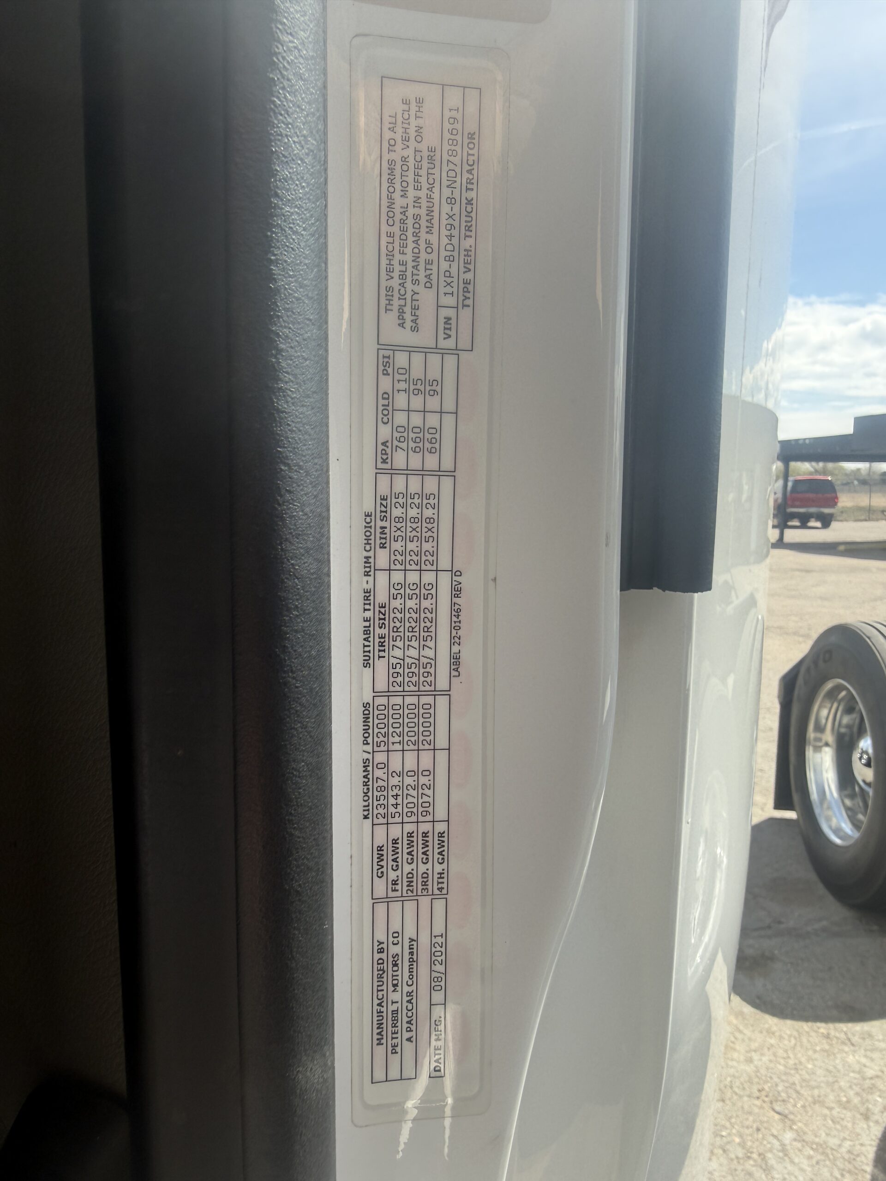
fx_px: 819
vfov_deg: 71.6
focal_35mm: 24
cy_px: 590
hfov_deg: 56.8
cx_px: 443
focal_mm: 2.22
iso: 40
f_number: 2.2
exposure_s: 1/548
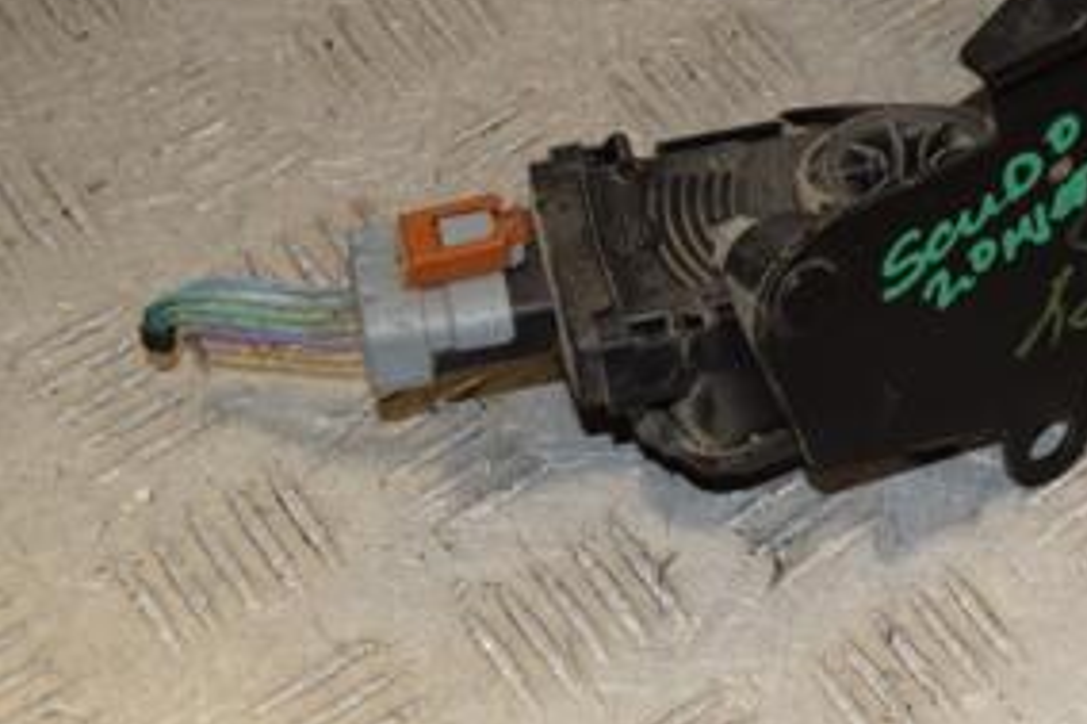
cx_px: 1144
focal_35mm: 111
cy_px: 92
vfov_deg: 12.2
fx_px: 3351
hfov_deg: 17.9
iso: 800
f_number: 9
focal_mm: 35
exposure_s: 1/200
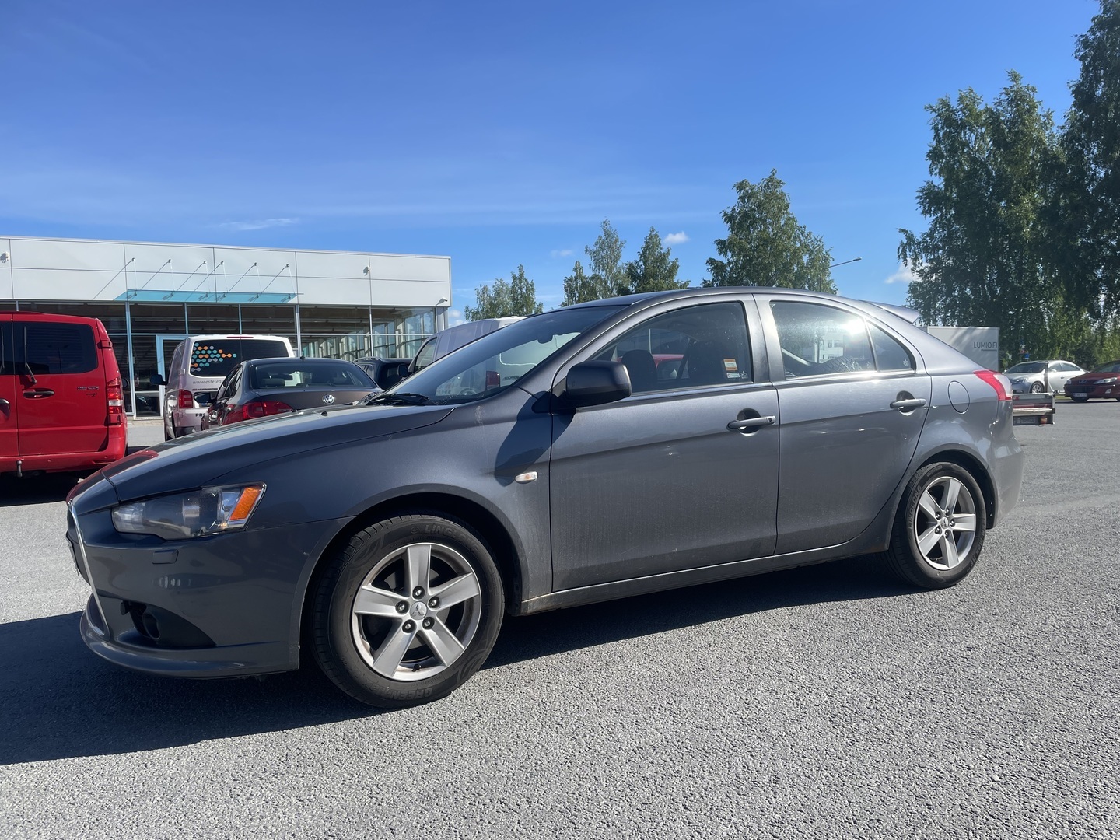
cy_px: 420
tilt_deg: -3.1
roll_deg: +1.7
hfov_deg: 67.3
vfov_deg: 53.1
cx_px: 560
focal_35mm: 26
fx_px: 841
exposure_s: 1/3040
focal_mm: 4.2
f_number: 1.6
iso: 32
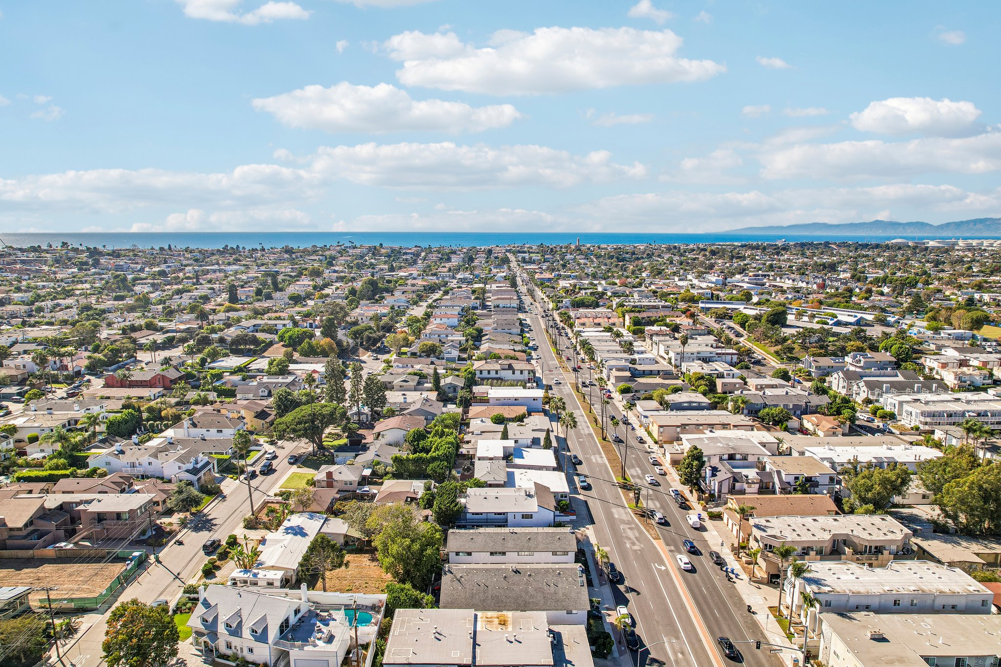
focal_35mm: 22
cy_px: 334
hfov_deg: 78.6
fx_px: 612
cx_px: 500
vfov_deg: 57.2
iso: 100
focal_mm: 8.4
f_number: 2.8
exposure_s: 1/60
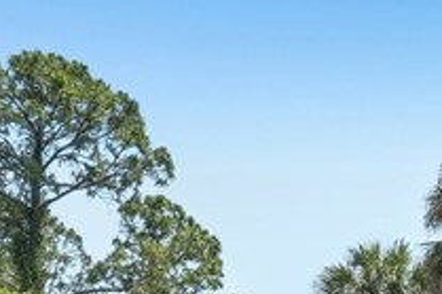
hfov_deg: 15.2
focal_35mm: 125
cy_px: 521
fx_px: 1533
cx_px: 660
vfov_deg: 10.3
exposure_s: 1/1250
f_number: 8
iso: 400
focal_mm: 24
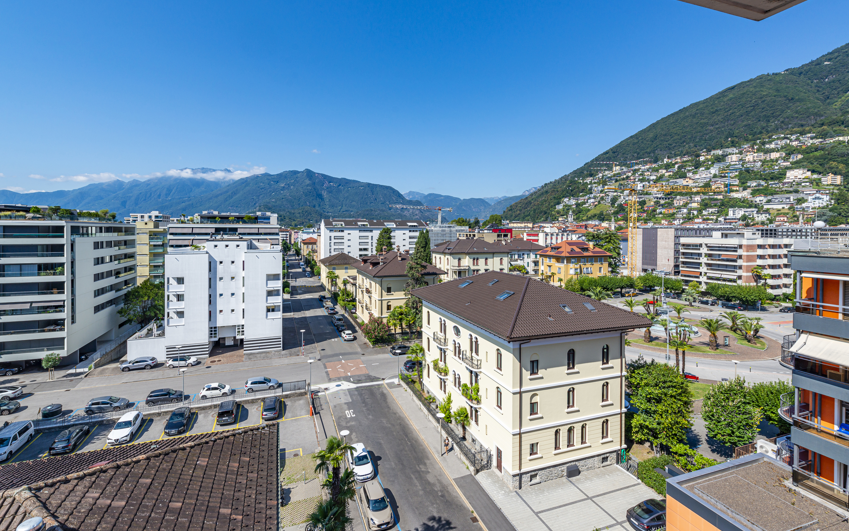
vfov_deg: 74.7
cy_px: 242
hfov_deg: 101.4
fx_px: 347
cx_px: 416
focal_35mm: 15
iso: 100
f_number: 9
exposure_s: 1/400
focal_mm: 14
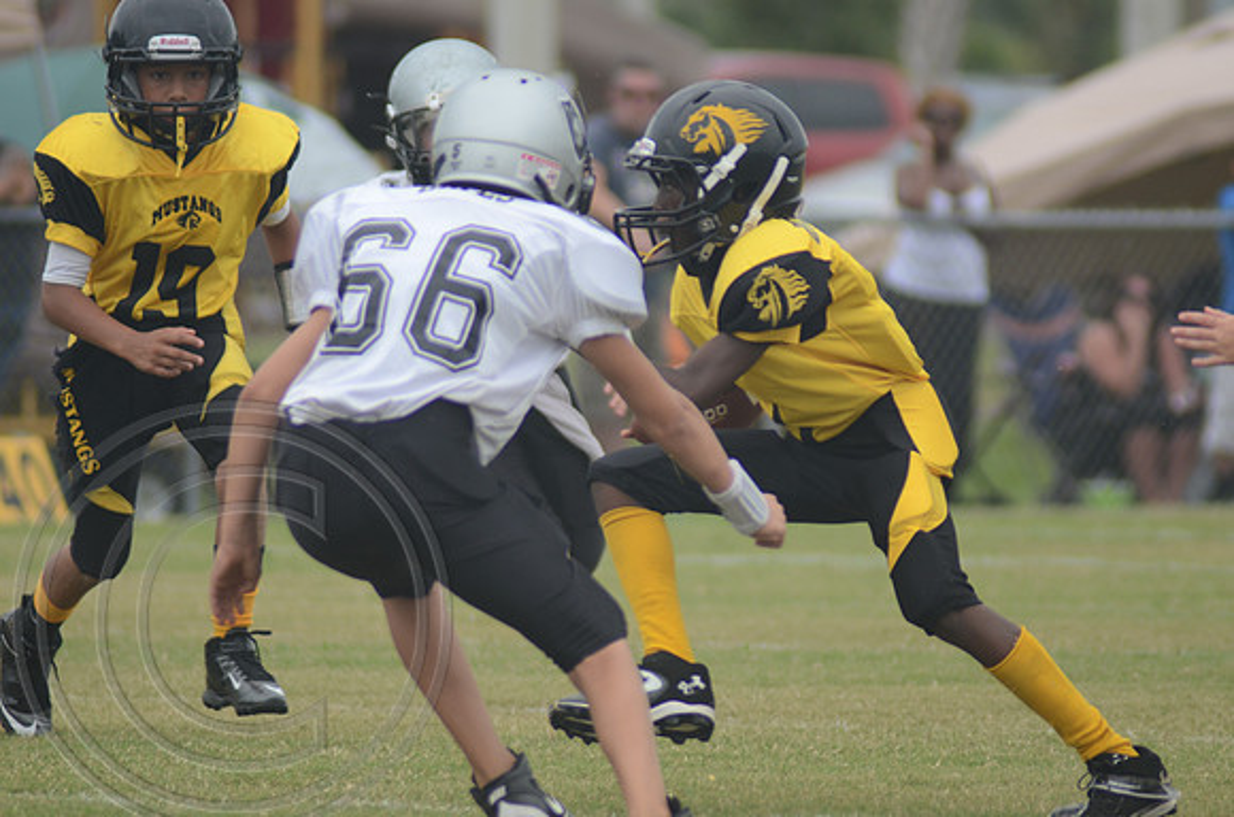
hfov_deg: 3.4
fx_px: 20522
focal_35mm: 600
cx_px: 617
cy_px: 408
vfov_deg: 2.3
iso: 400
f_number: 6.3
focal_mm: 400
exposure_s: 1/800
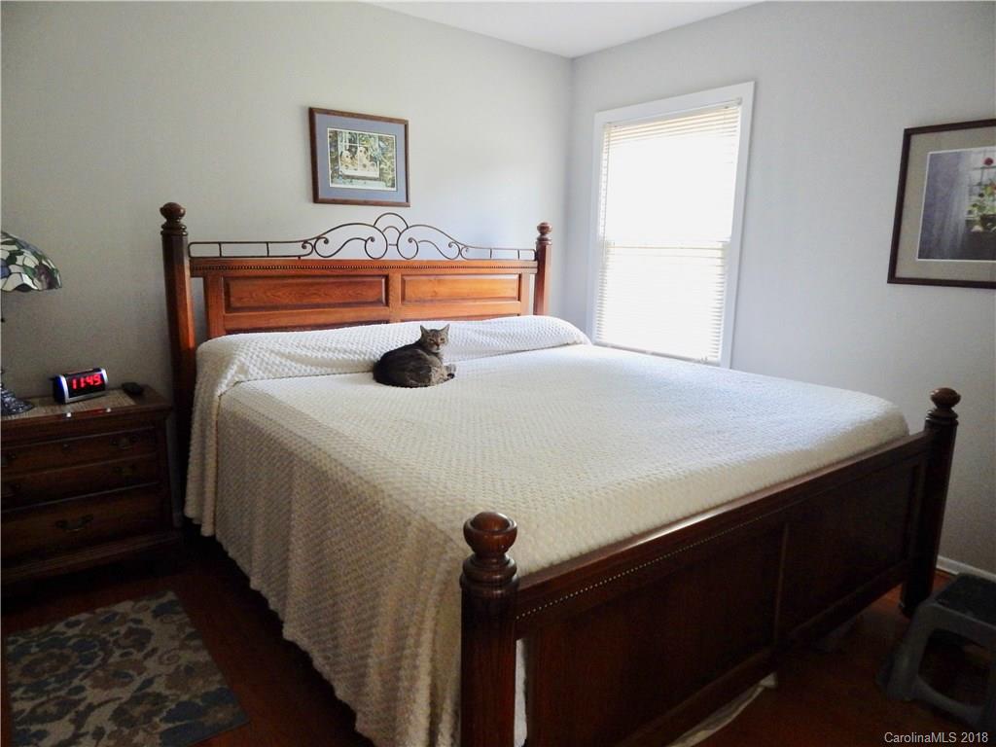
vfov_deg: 61.1
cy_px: 374
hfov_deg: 76.4
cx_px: 498
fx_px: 633
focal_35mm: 22
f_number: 3
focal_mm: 4
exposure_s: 1/50
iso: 400
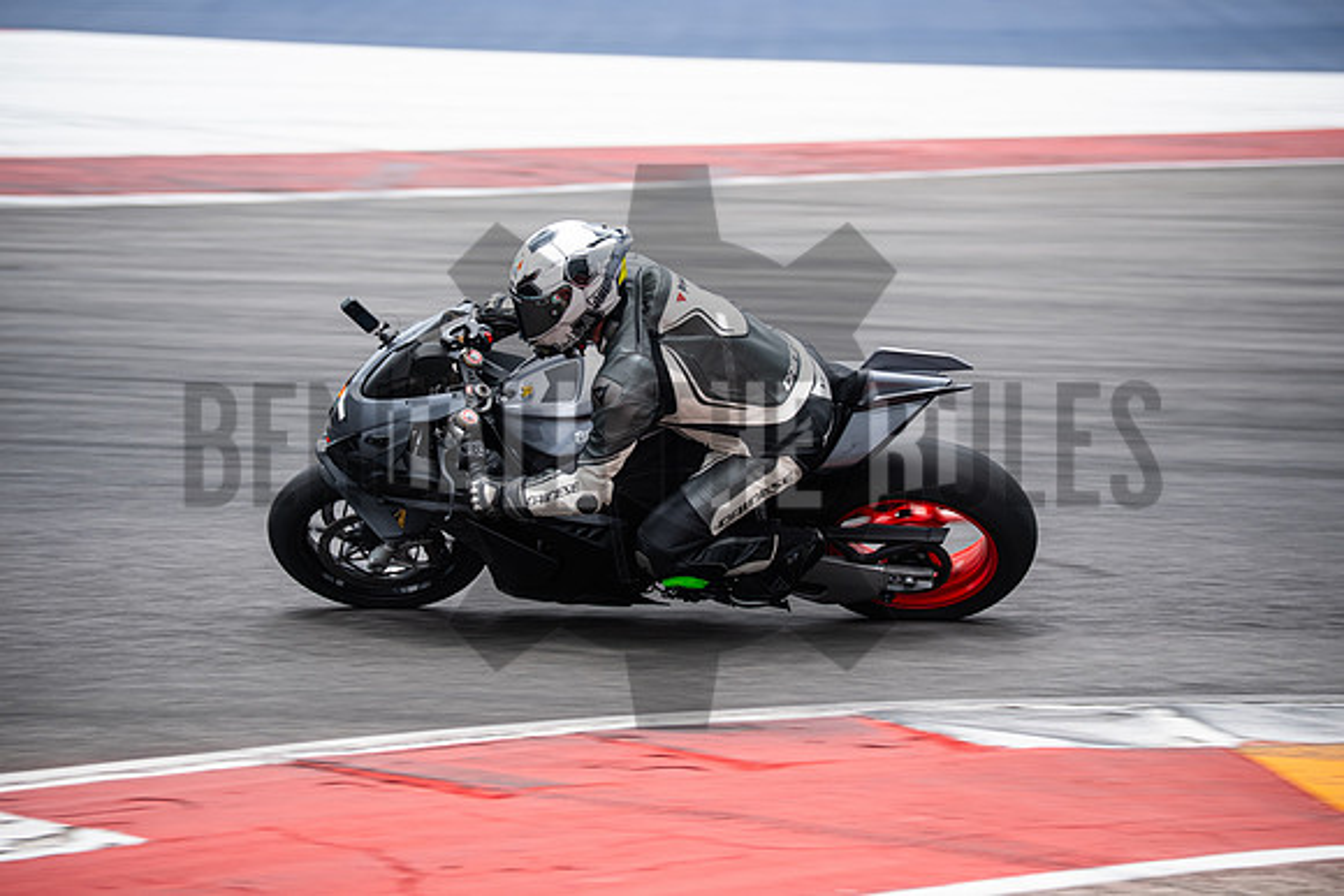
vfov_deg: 6.5
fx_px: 7841
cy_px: 448
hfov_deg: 9.8
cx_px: 672
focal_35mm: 210
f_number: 3.6
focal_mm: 140
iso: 160
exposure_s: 1/250
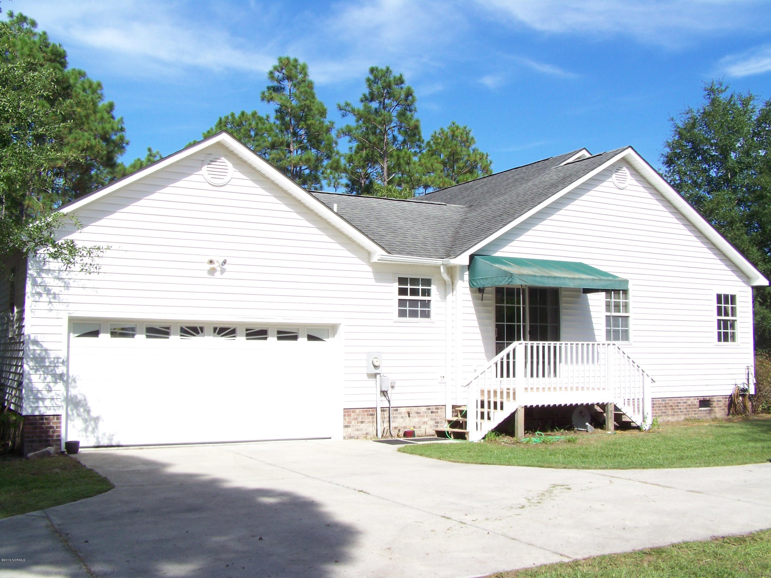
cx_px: 386
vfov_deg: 37.7
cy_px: 289
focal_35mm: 38
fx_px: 846
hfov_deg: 49.0
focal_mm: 6.3
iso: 64
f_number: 5.6
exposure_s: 1/800
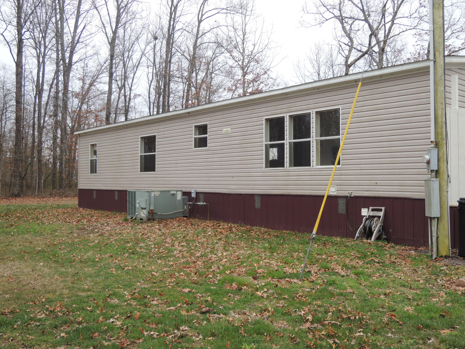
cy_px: 174
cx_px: 232
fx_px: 470
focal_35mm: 35
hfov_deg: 52.6
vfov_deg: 40.7
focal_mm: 6.3
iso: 100
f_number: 3.2
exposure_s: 1/400
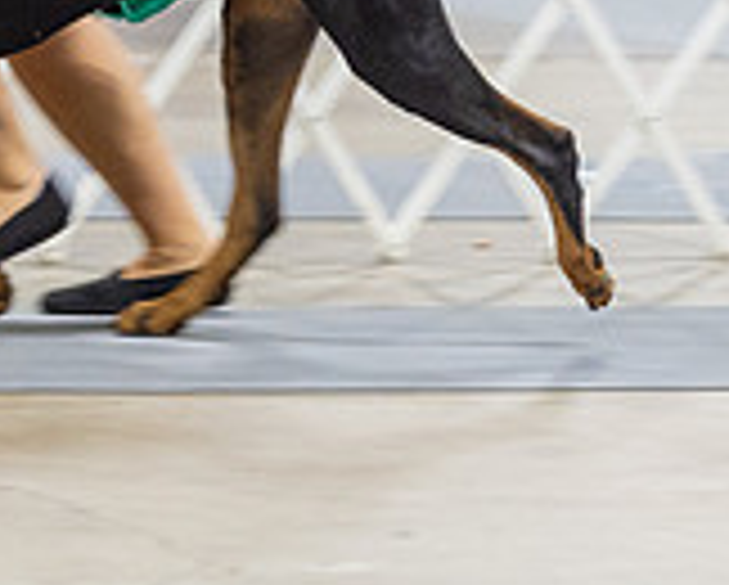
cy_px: -297
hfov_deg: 3.7
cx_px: -484
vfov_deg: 3.0
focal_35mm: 519
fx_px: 11211
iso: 2500
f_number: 2.8
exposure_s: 1/160
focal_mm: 133
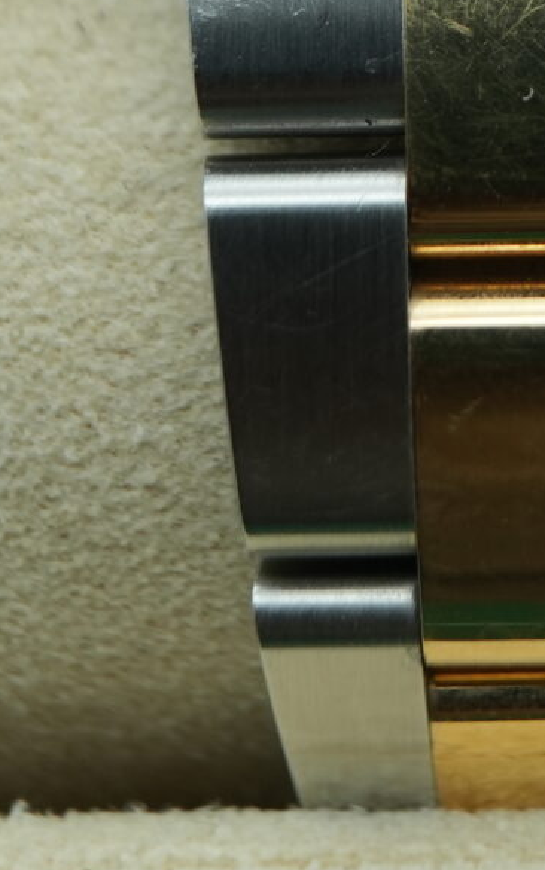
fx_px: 3705
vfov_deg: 13.0
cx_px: 567
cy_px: -261
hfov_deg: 8.4
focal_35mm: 156
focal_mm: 35
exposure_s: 1/250
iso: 400
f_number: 5
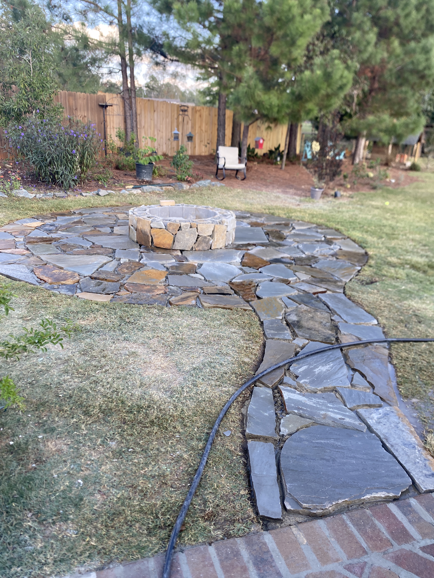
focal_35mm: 26
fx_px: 435
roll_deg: -1.4
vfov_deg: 67.3
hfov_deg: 53.1
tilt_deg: -21.1
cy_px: 289
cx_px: 217
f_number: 1.8
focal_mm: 4.25
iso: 32
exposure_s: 1/170
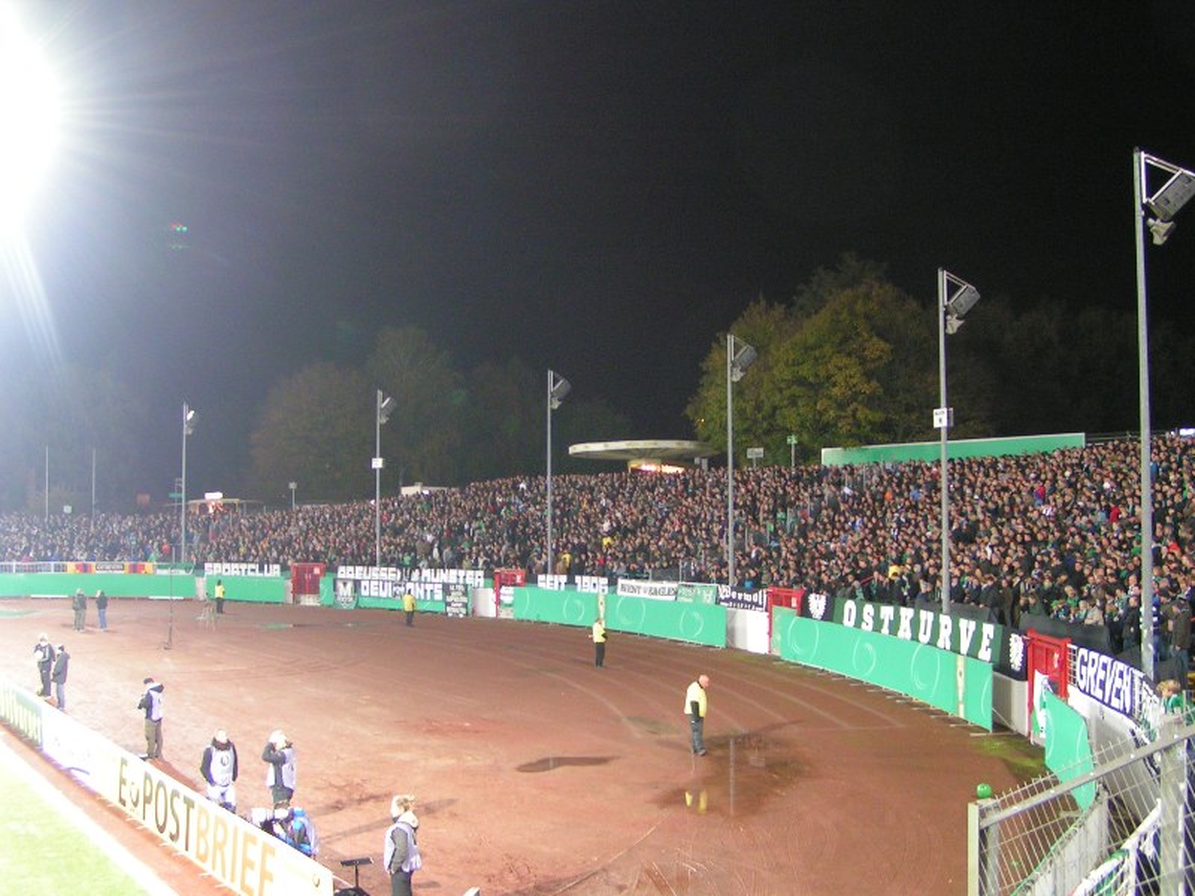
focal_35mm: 38
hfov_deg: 49.0
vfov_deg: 37.7
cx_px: 598
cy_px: 448
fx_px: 1312
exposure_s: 1/6
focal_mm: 5.8
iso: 200
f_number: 2.8
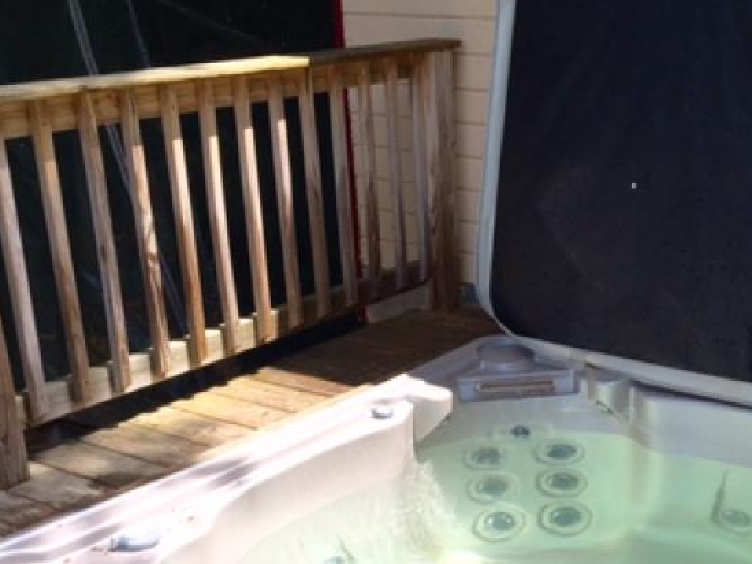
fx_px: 1173
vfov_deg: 26.6
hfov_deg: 35.1
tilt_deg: -23.0
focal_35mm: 54
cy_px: 435
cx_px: 522
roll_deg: +0.0
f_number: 2.2
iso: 32
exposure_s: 1/879
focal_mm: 4.15
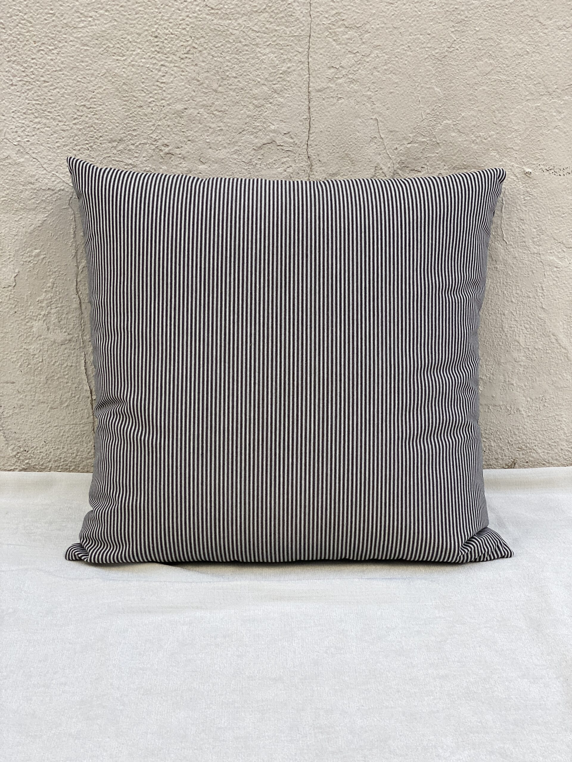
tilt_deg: -16.0
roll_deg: +1.1
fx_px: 1146
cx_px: 286
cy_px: 381
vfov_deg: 36.8
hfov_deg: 28.0
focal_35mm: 52
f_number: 2
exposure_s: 1/320
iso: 20
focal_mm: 6
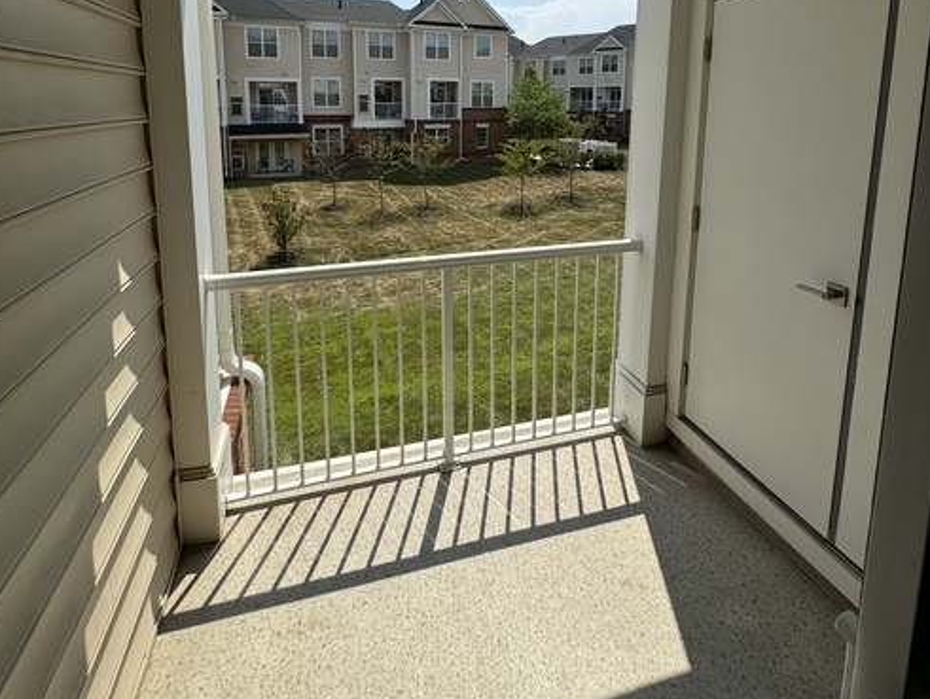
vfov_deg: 64.3
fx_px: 511
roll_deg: +0.2
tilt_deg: -7.5
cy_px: 168
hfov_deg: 84.6
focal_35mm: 19
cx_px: 460
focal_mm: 2.22
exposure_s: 1/2674
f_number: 2.2
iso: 50
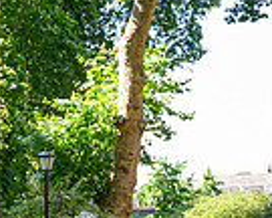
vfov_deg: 15.1
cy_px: 286
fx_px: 781
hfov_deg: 17.0
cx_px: -187
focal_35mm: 97
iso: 280
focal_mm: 24
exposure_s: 1/160
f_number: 4
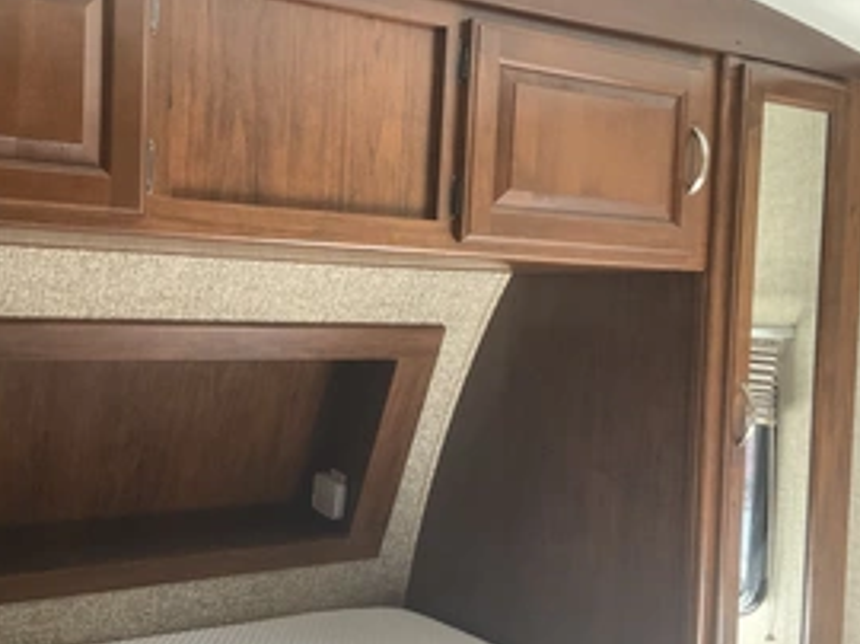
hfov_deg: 43.8
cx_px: 363
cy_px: 335
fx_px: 1067
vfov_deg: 33.5
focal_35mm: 43
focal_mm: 3
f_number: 1.8
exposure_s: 1/60
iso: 160
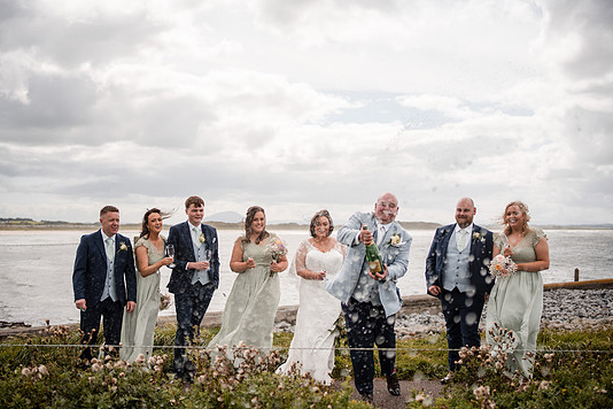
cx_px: 301
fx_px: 647
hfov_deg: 50.7
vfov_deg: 35.0
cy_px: 221
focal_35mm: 38
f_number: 2.2
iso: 100
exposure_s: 1/4000
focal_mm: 35
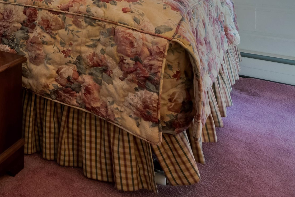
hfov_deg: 33.4
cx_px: -83
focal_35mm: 44
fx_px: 361
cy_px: -51
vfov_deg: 26.5
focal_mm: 16
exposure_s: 1/250
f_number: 8
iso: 800
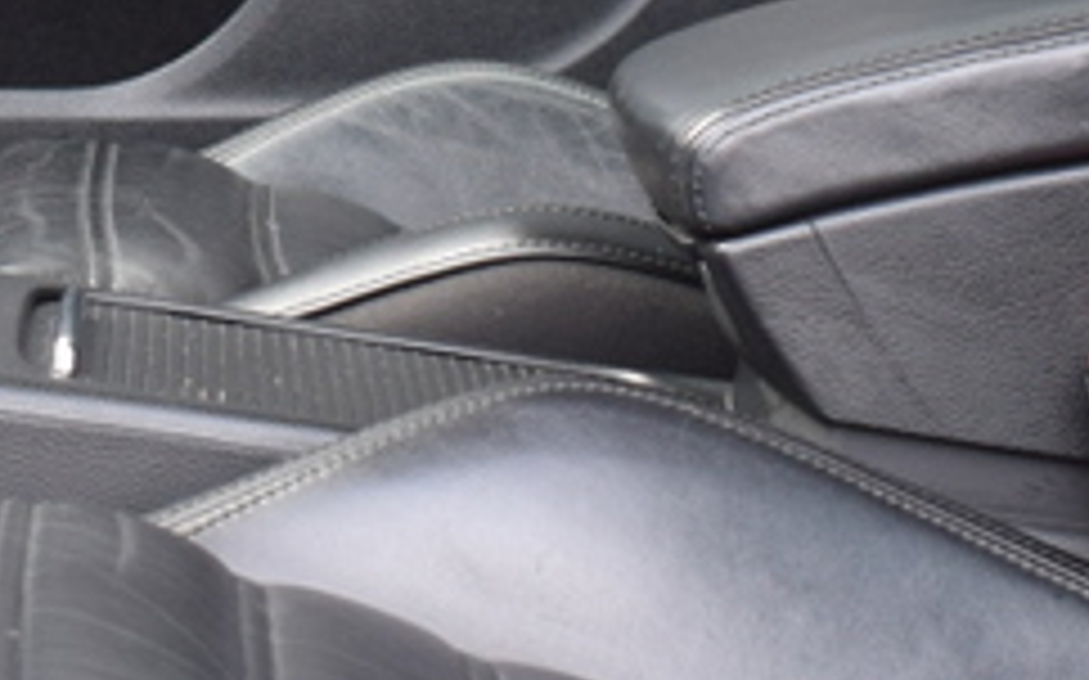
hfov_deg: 12.0
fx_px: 5177
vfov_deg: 7.4
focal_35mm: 175
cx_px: 198
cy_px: -333
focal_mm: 23
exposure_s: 1/80
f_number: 4.5
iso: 400
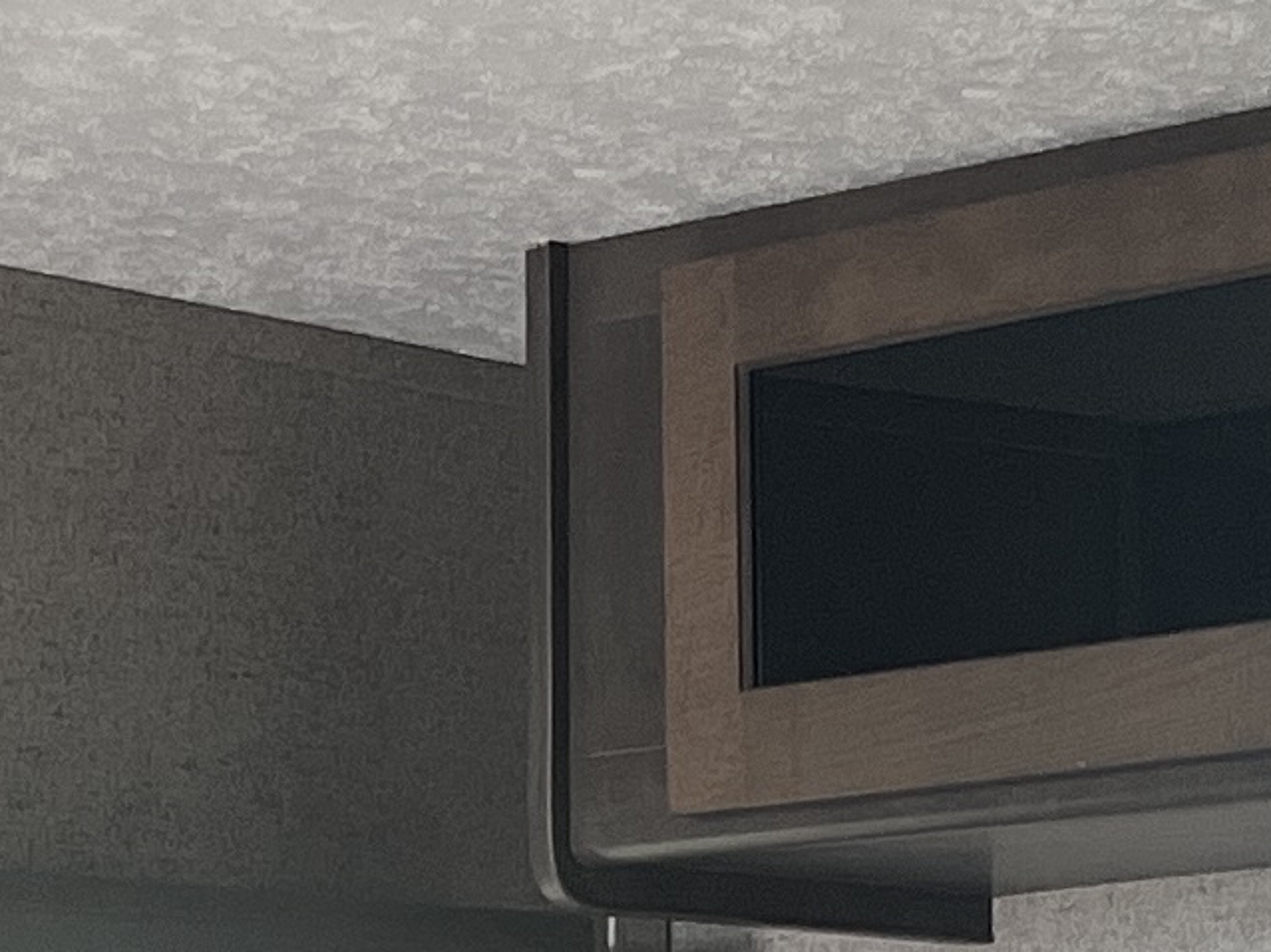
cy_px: 2129
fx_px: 6020
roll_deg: +0.5
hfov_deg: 12.0
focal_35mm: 164
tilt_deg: -9.1
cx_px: 915
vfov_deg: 8.4
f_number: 1.6
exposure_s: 1/121
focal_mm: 5.1
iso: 100
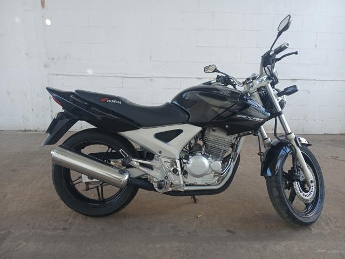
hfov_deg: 67.3
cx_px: 172
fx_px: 259
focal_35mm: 26
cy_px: 130
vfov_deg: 53.1
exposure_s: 1/60
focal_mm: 3.98
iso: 40
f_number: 1.8
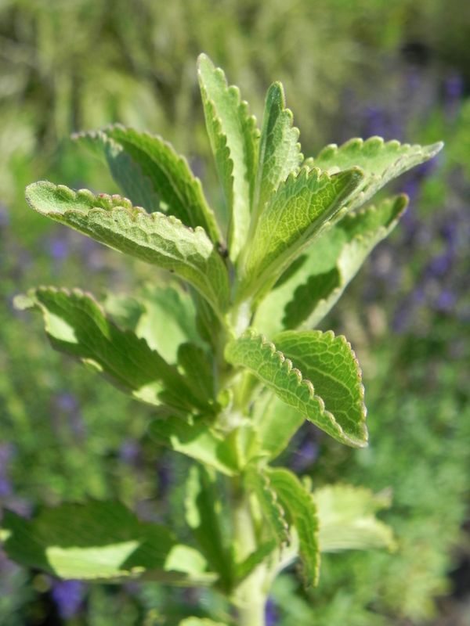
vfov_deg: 36.8
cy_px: 313
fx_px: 941
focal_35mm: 52
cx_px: 235
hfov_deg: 28.0
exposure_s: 1/1000
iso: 160
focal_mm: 9.2
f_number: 3.5
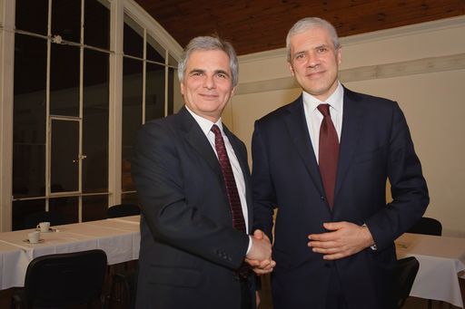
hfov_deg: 55.8
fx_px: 439
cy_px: 154
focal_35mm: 34
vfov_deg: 38.9
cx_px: 232
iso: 1250
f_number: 5.6
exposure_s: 1/100
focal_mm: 34
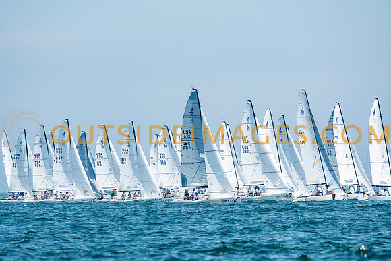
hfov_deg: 4.5
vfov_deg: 3.0
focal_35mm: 461
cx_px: 191
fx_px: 5003
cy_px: 134
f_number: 5.6
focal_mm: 300
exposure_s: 1/1250
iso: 200
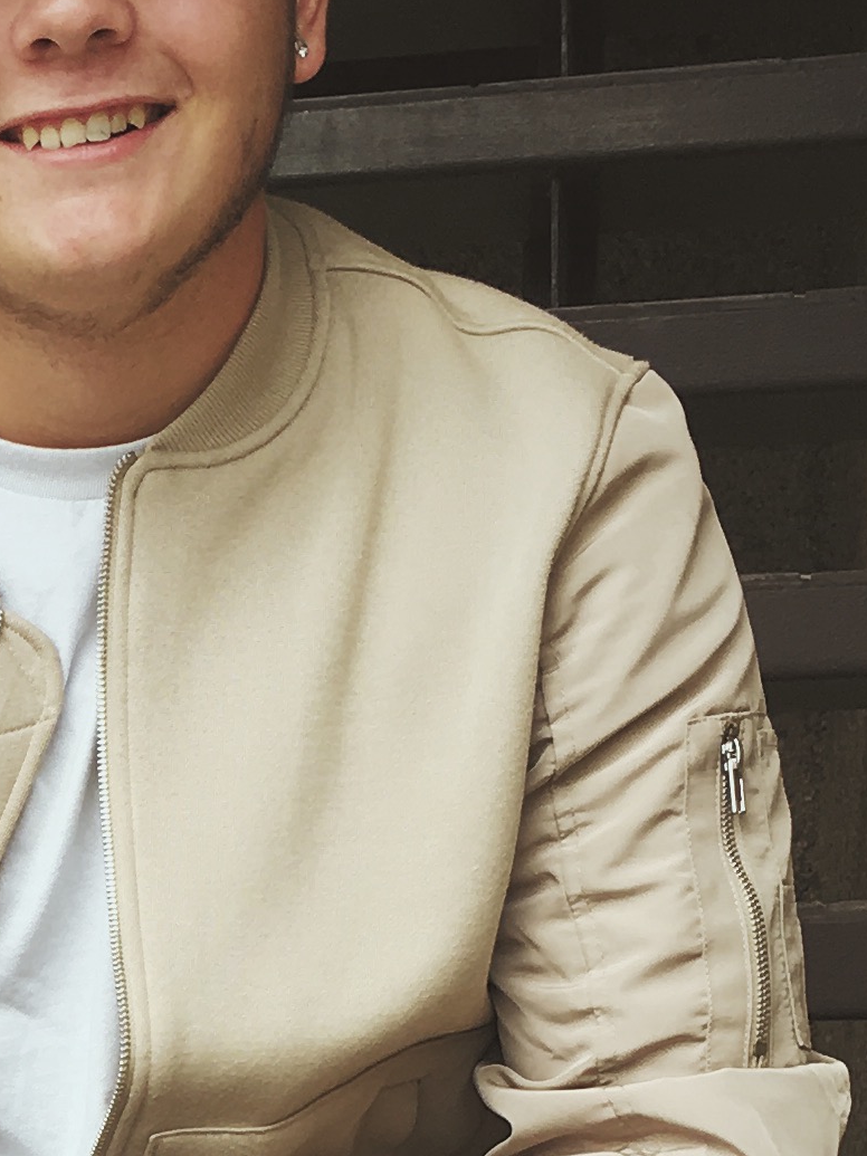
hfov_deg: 12.4
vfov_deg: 16.5
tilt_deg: -4.8
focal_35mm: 113
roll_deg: +0.7
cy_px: 1496
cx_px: -441
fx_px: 3774
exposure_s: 1/523
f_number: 2.2
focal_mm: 4.15
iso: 25
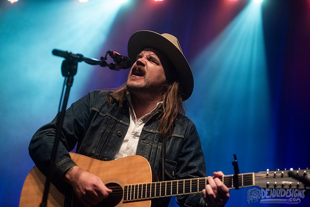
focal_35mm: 80
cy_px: 104
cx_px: 155
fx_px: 689
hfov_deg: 25.4
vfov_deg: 17.1
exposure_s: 1/160
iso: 2500
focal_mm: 80
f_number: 3.2
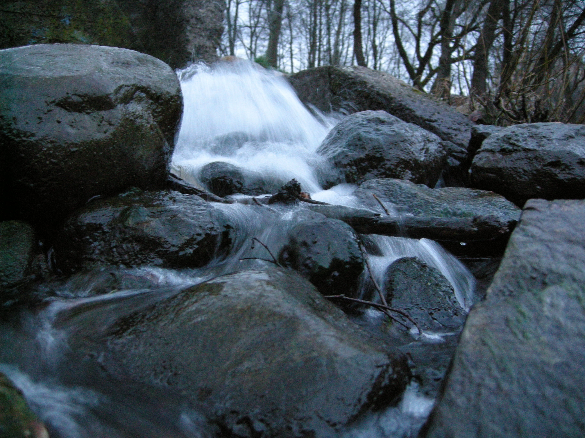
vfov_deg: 39.7
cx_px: 292
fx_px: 608
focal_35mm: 36
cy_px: 219
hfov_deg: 51.4
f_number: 2.7
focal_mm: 7.5
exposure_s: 1/11.4
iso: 400
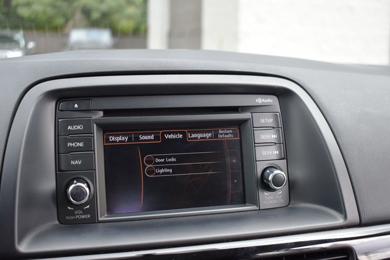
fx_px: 504
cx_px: 195
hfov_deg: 42.3
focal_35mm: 46
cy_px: 130
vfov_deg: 29.0
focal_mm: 31
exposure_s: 1/250
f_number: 4.2
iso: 400
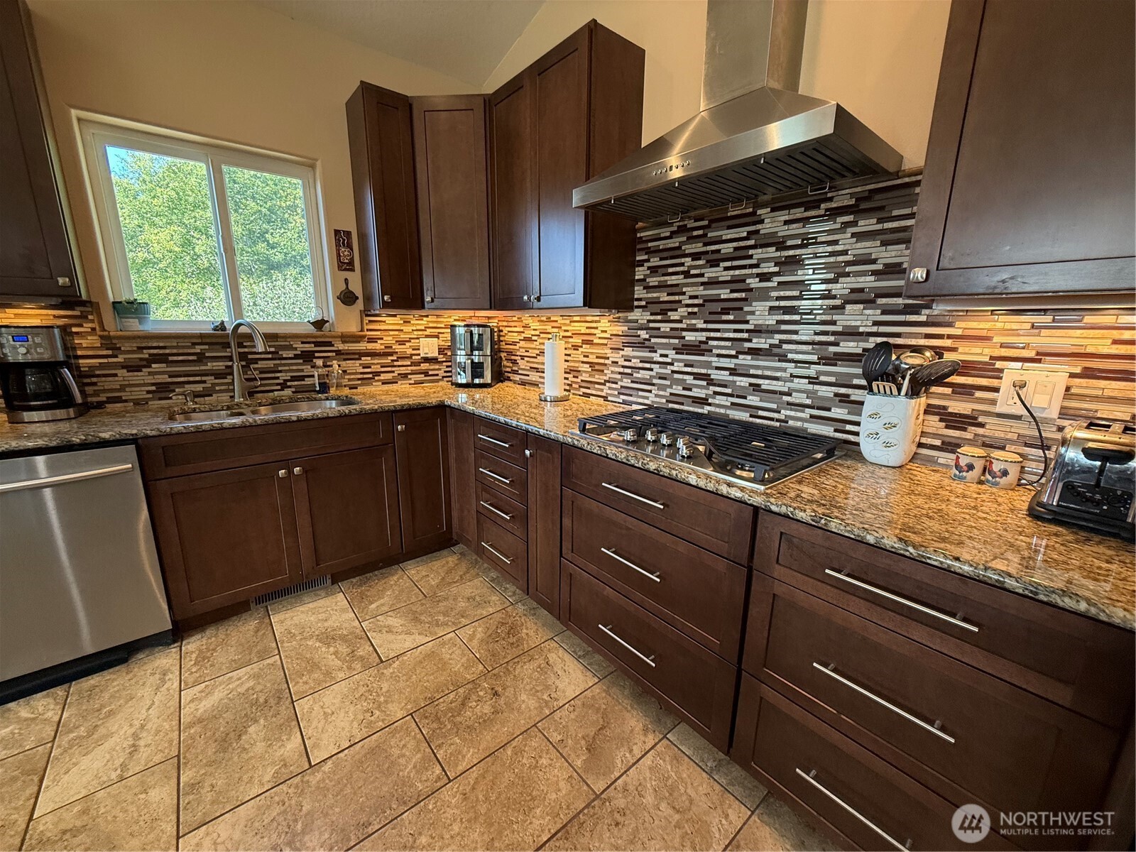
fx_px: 459
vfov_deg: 85.7
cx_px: 568
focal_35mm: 14
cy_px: 426
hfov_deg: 102.1
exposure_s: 1/120
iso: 160
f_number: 2.2
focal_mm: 2.22
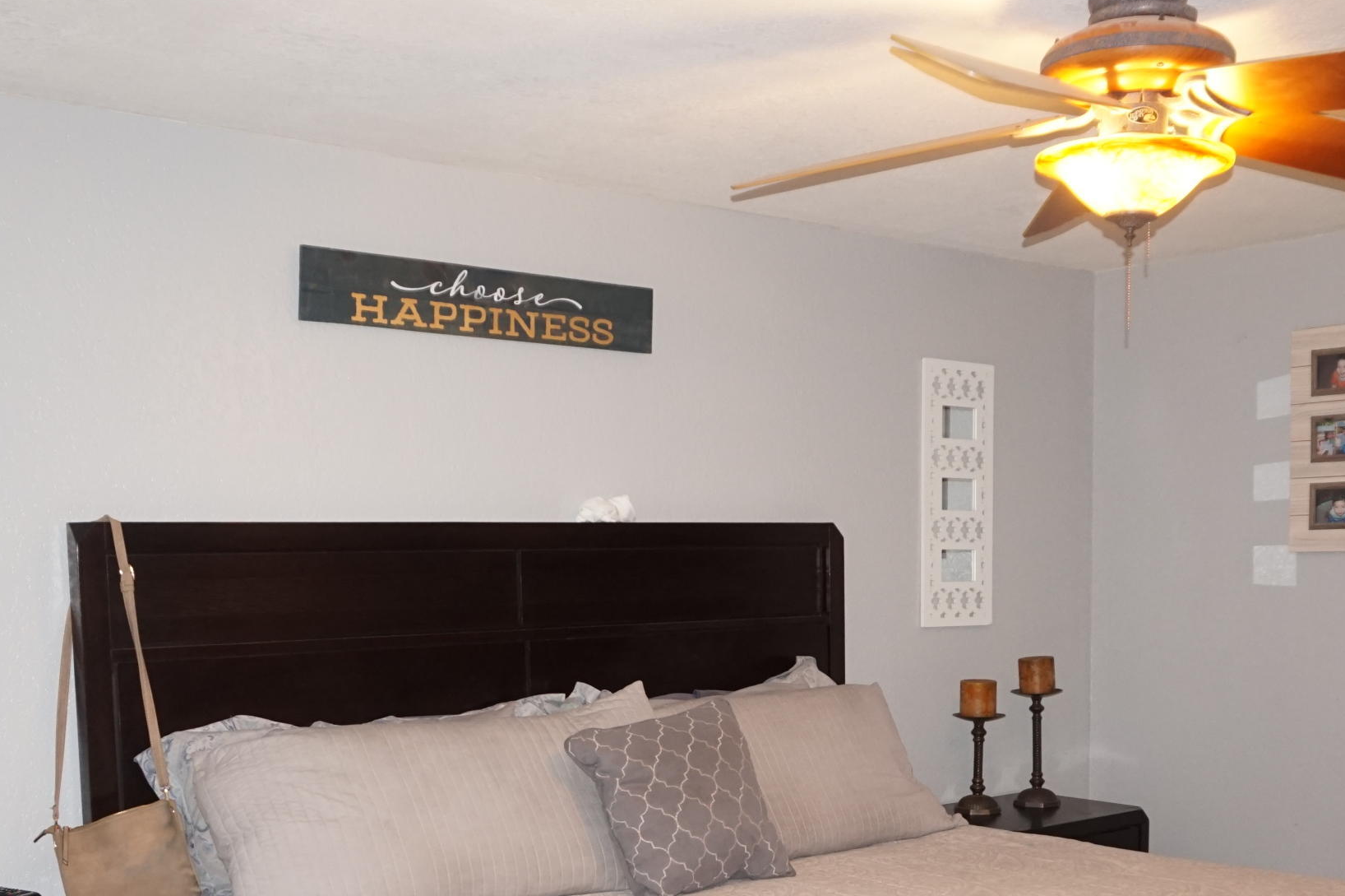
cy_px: 717
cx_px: 700
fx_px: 1643
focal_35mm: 44
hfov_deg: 44.5
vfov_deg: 29.8
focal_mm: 16
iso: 800
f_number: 3.5
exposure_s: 1/100
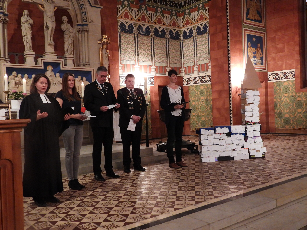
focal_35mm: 35
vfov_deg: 40.7
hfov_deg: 52.6
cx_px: 154
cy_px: 115
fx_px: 310
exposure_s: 1/30
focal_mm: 6.2
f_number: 3.2
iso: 800
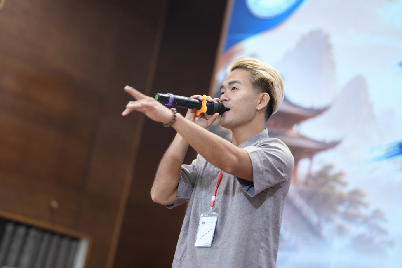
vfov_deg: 15.7
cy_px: 134
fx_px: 971
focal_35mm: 87
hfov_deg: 23.4
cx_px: 201
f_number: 2.8
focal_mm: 87
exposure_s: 1/125
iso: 2000
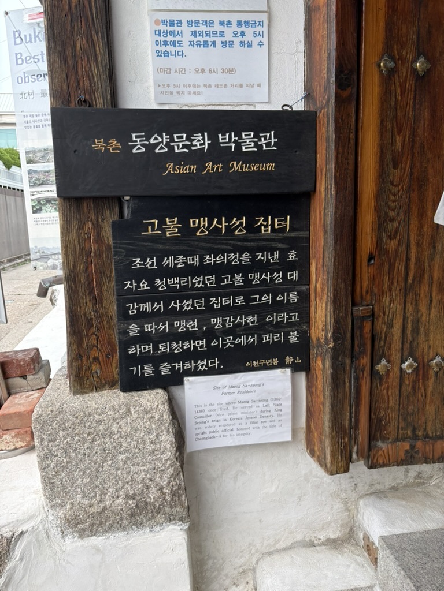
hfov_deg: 53.1
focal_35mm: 26
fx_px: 445
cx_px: 222
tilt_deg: -2.9
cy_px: 296
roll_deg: +2.5
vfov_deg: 67.3
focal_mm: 5.96
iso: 50
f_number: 1.6
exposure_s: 1/756
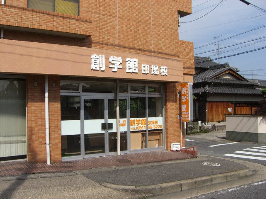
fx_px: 292
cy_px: 100
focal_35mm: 38
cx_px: 133
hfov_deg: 49.0
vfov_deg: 37.7
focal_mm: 6.2
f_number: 4.3
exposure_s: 1/800
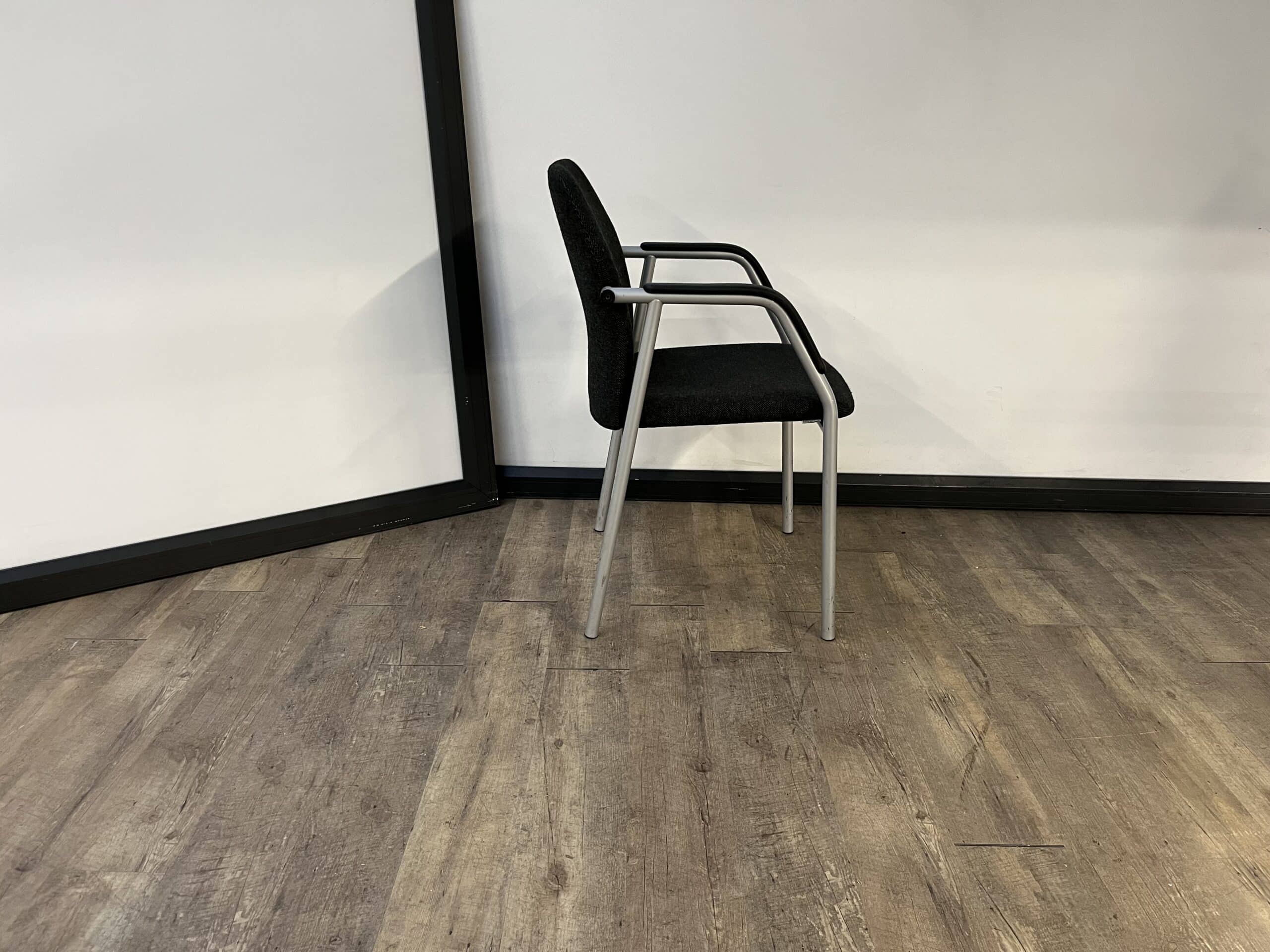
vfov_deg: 53.1
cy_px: 476
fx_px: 954
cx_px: 635
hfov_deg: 67.3
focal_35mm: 26
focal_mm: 5.1
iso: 200
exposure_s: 1/50
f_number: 1.6
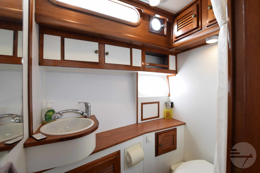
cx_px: 130
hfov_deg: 100.4
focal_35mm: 15
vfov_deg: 77.3
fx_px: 108
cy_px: 86
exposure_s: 1/2
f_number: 5.6
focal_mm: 10
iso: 100
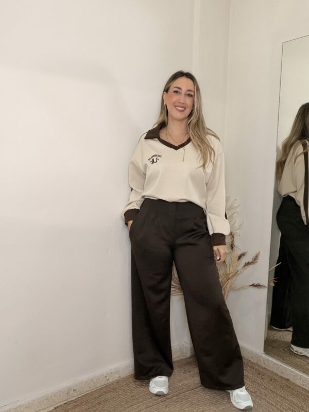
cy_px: 206
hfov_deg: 46.8
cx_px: 154
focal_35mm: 30
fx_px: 357
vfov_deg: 60.0
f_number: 1.9
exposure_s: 1/60
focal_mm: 2.71
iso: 160
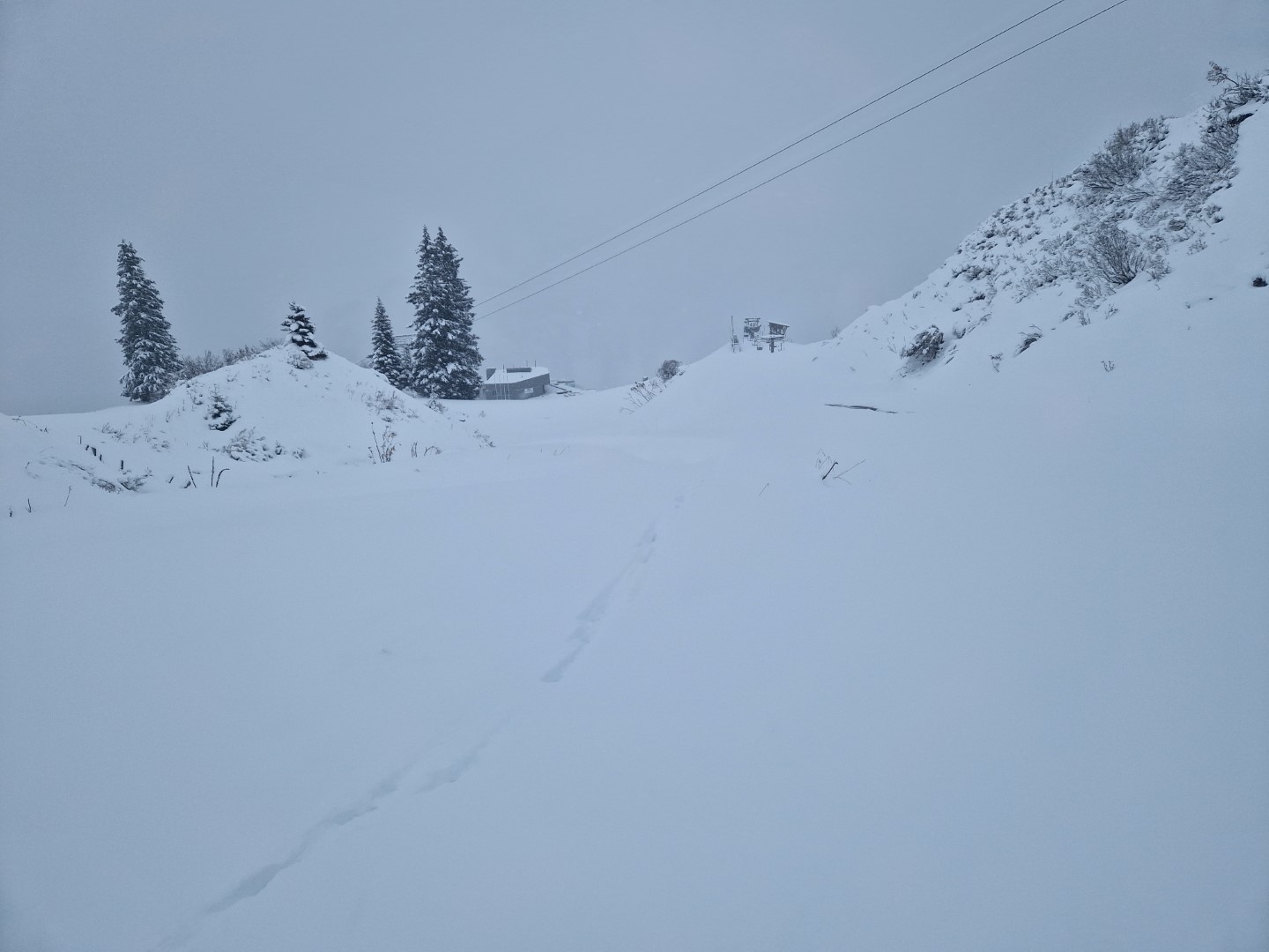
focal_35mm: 23
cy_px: 476
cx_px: 634
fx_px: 843
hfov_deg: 73.9
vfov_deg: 58.9
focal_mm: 5.4
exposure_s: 1/652
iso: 50
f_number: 1.8
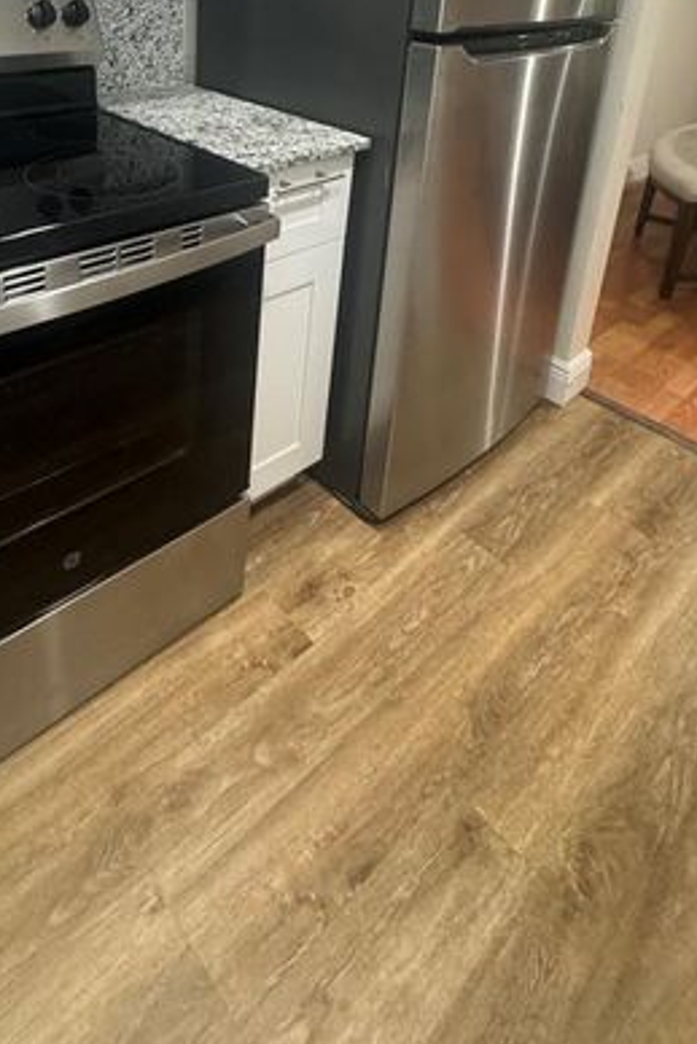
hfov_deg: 50.4
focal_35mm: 25
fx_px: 725
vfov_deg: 63.8
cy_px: 176
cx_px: 231
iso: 500
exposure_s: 1/60
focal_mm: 2.22
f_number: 2.2
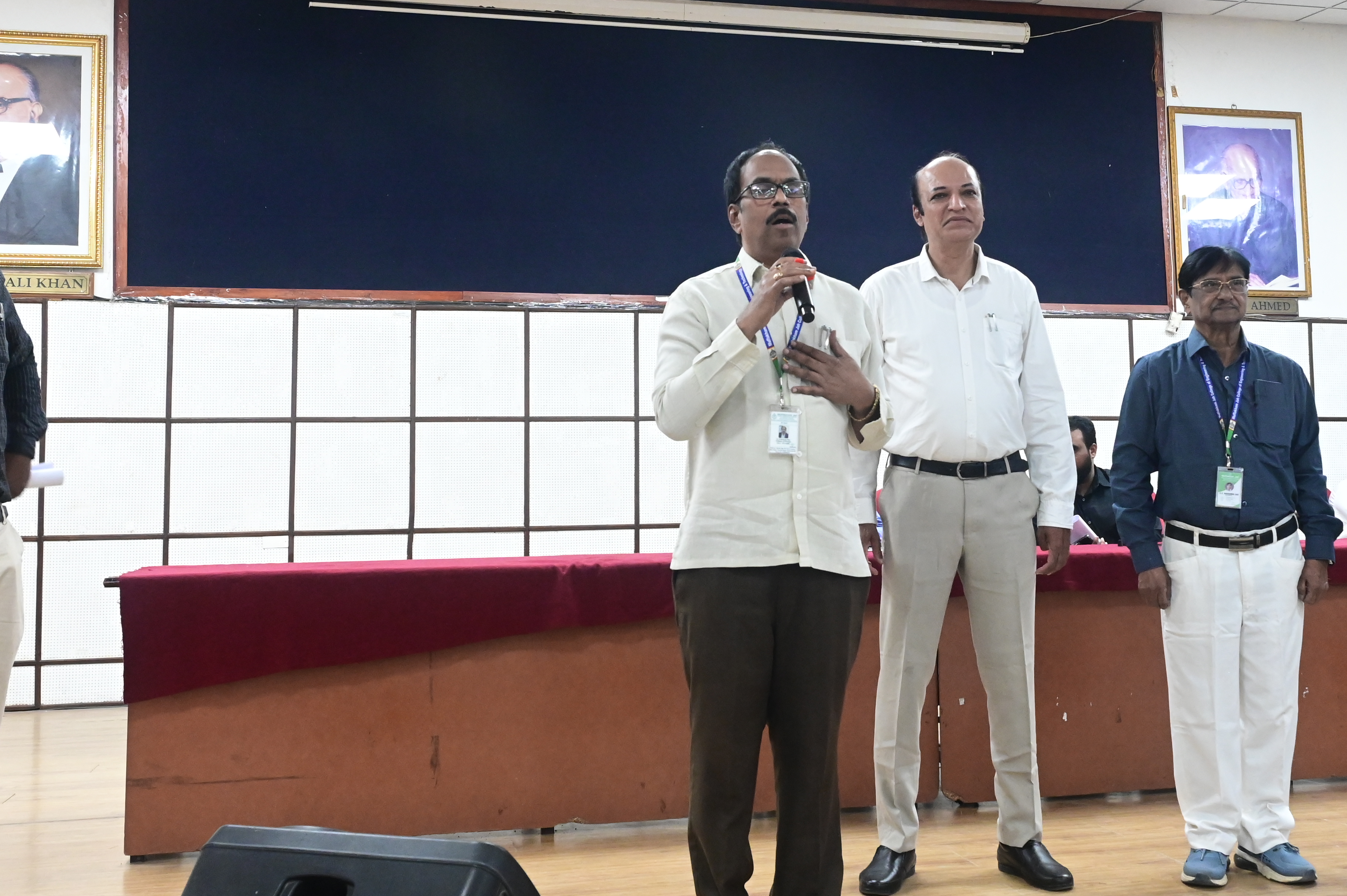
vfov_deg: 31.1
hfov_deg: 45.3
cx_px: 791
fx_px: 1608
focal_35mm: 43
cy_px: 387
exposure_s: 1/100
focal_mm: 26
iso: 5000
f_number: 5.6
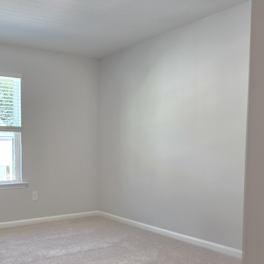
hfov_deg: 42.9
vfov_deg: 44.4
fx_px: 319
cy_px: 170
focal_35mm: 37
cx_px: 53
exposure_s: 1/120
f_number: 1.8
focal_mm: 5.4
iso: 80
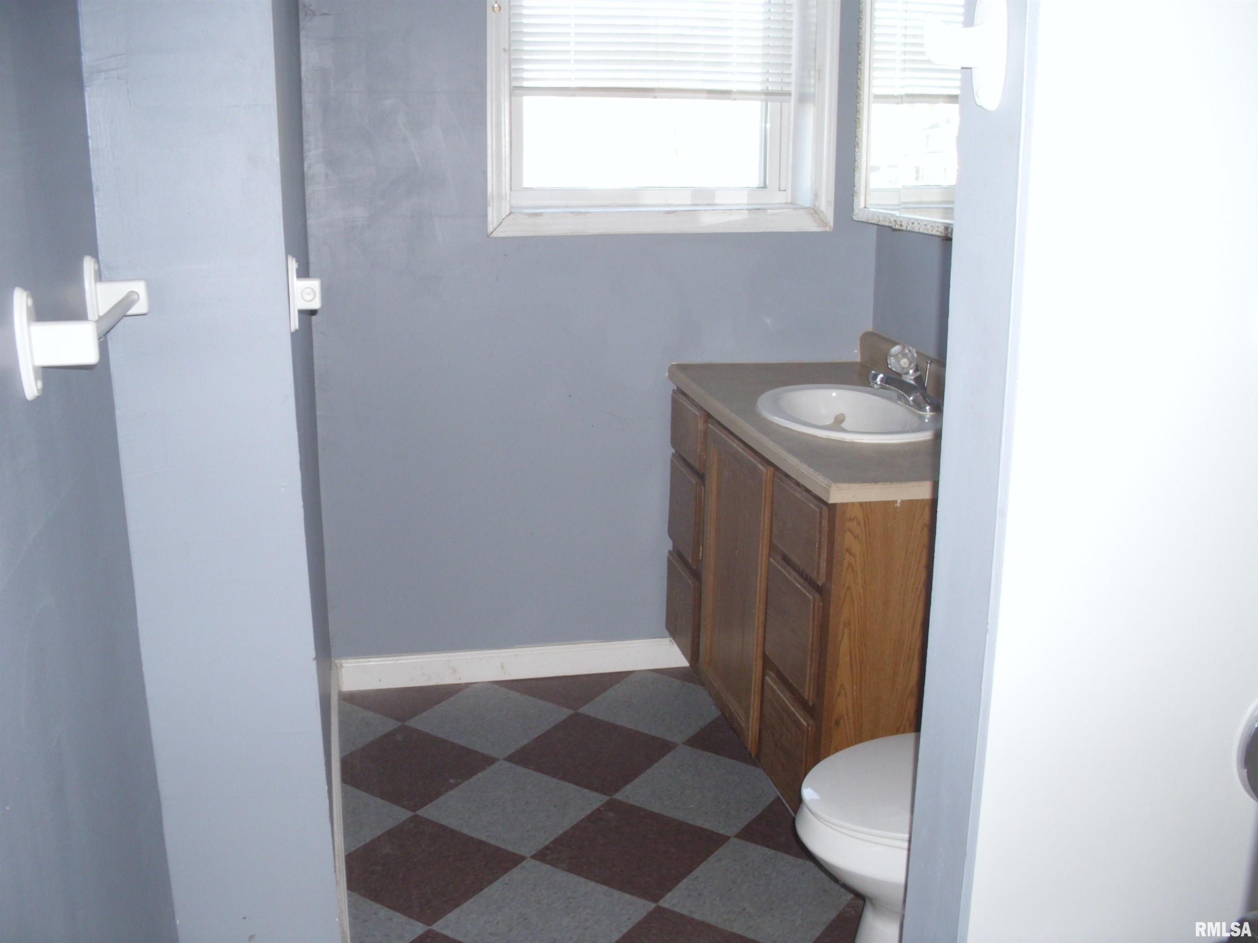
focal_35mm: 38
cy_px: 472
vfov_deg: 37.7
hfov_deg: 49.0
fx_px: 1381
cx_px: 629
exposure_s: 1/60
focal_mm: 6.3
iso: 200
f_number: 2.9
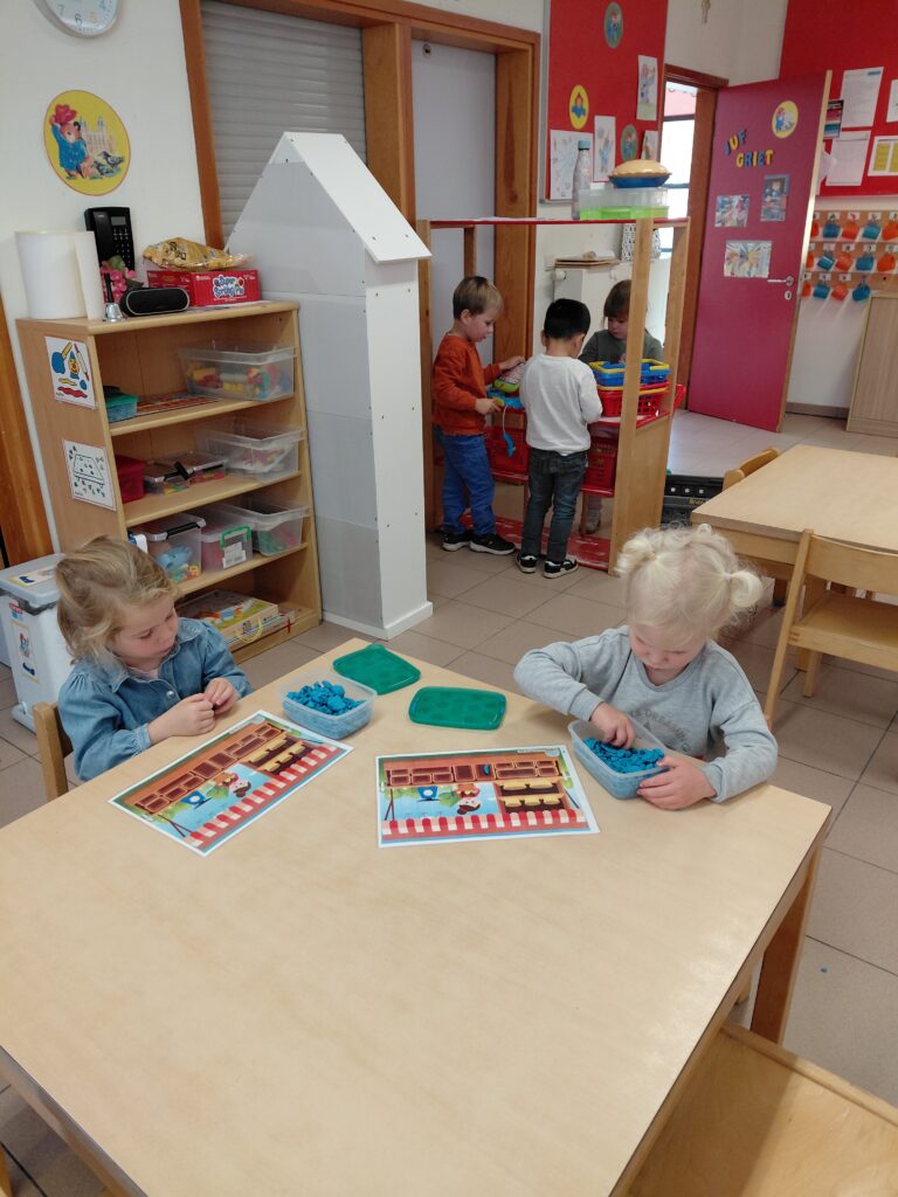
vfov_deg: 69.4
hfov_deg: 54.9
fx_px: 865
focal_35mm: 25
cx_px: 449
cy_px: 598
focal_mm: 4.69
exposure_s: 1/100
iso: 125
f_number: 1.8
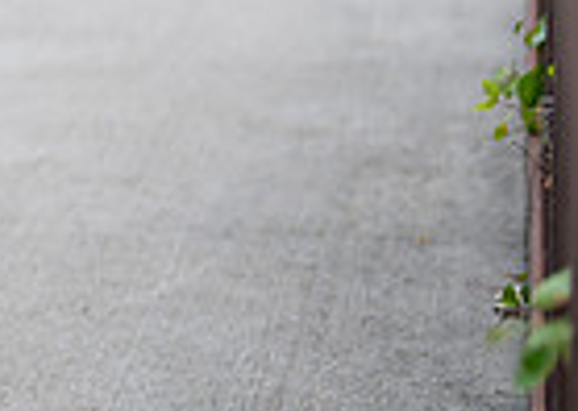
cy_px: -193
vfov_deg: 6.2
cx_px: -573
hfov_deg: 8.4
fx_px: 3756
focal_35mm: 229
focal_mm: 50
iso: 100
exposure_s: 1/1250
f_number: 1.2
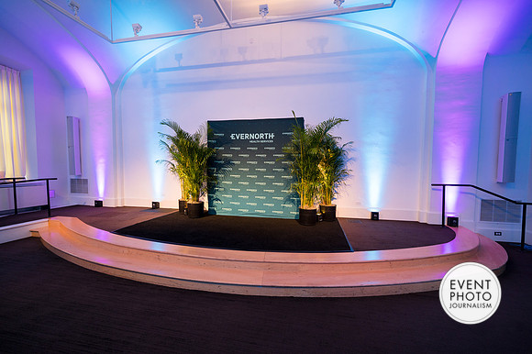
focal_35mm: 15
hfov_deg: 100.3
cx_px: 266
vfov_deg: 77.2
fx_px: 222
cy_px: 177
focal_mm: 14.5
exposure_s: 1/50
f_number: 4
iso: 500
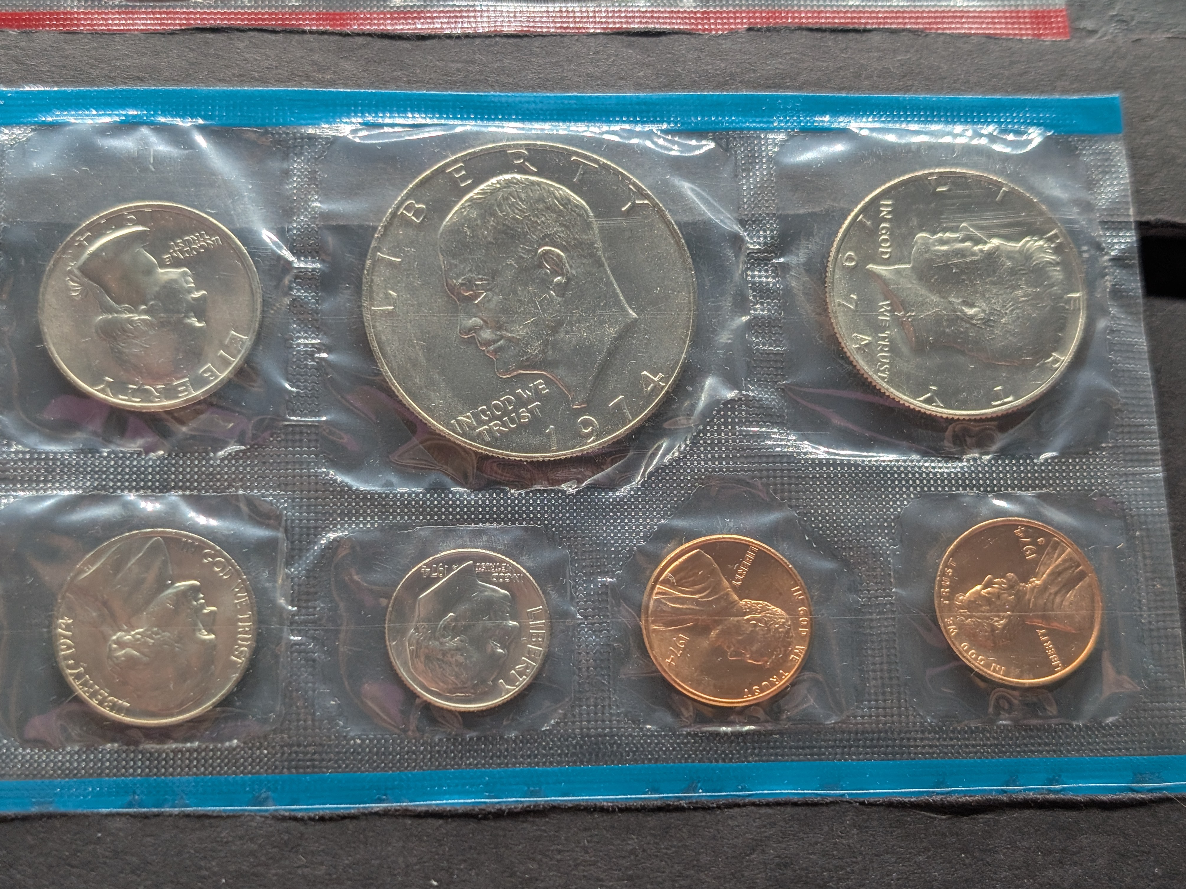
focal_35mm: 50
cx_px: 603
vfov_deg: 29.1
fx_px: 1713
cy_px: 443
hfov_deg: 38.2
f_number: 1.68
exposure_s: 1/114
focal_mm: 6.9
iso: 93
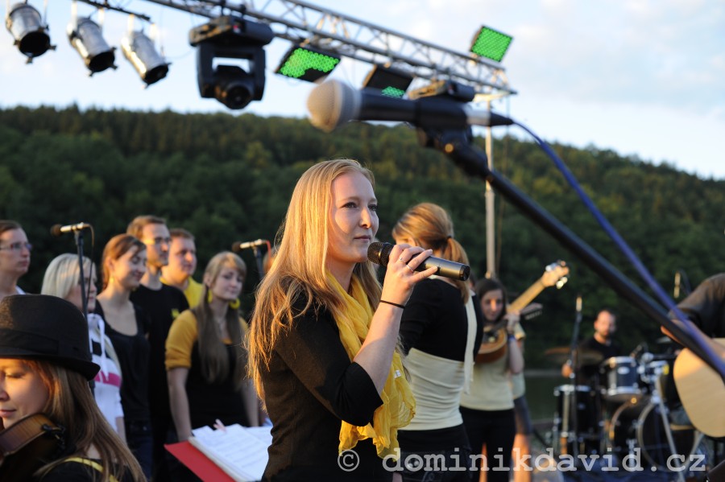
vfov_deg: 27.0
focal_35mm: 50
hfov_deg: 39.6
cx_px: 362
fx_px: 1006
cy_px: 241
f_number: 3.5
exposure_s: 1/800
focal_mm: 50
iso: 800
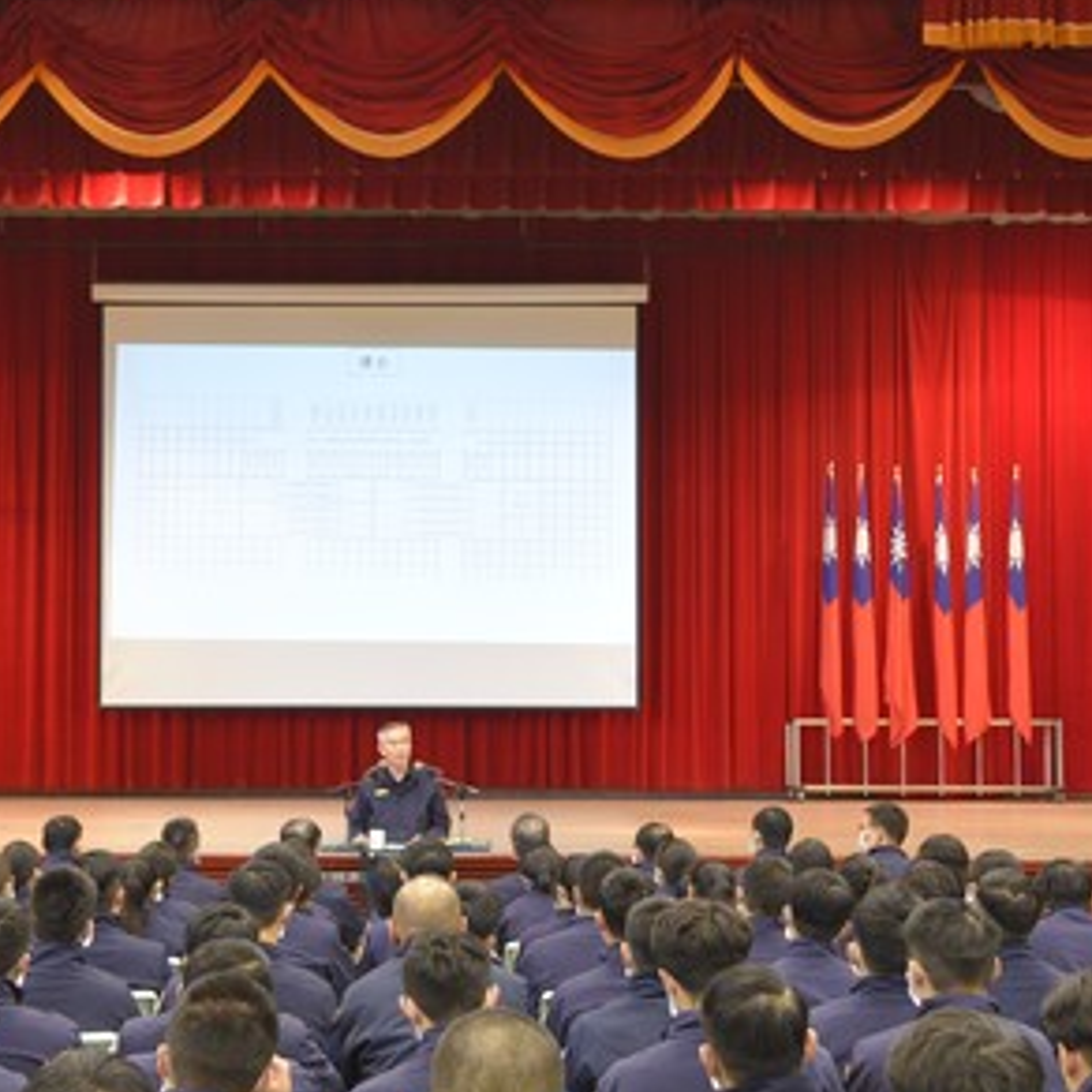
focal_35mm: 59
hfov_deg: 28.9
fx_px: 2106
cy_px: 634
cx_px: 389
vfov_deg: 29.0
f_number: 4
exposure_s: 1/30
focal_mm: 29
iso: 1000
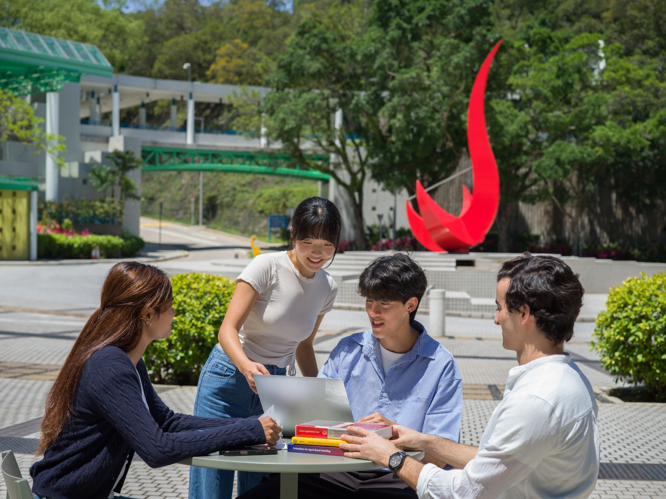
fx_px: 981
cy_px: 250
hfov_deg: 37.5
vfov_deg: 28.5
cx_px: 333
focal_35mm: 51
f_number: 5.6
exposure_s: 1/400
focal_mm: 65
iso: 100
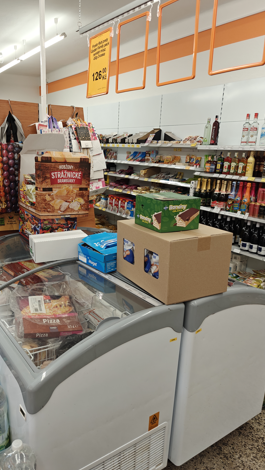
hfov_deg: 44.0
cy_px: 243
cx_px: 96
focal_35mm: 26
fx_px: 325
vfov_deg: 71.9
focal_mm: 6.06
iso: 125
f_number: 1.6
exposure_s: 1/100
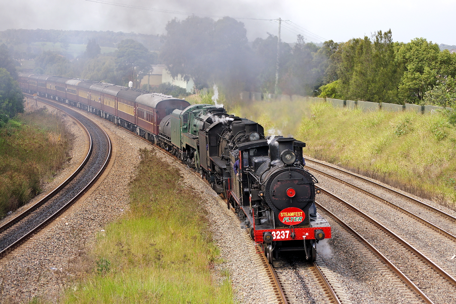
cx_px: 228
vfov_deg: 11.7
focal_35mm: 117
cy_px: 152
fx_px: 1482
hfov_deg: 17.5
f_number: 5.6
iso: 200
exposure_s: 1/400
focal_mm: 78
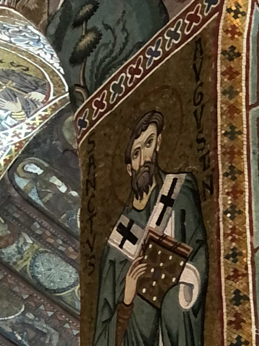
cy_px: 315
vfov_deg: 8.5
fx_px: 2324
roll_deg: +0.7
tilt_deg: +35.0
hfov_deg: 6.4
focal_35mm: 233
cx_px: 227
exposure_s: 1/9
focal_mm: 6
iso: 160
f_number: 2.4
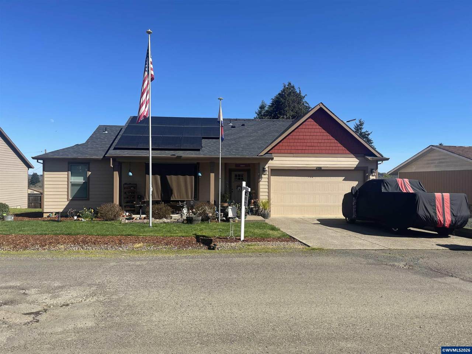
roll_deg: -0.4
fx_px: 341
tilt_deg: -1.4
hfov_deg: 69.4
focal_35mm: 25
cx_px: 236
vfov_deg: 54.9
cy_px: 177
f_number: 1.6
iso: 32
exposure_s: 1/3086
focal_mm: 5.1
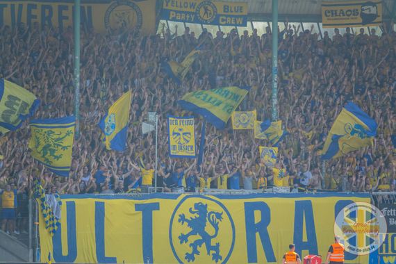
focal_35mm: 424
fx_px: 4664
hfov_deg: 4.9
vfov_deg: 3.2
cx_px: 198
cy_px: 132
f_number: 4
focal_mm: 155.41
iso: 500
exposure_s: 1/1000
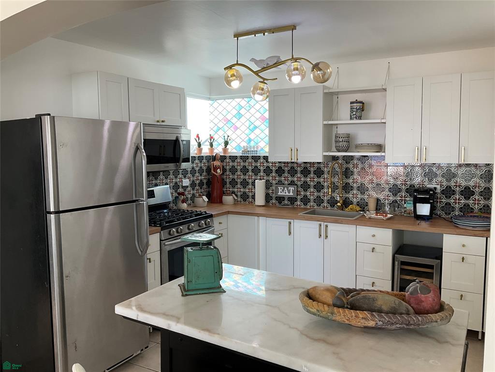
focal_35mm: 29
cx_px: 248
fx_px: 415
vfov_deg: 48.2
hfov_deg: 61.7
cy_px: 186
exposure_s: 1/120
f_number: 1.8
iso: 40
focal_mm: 3
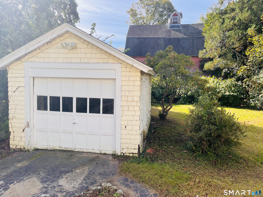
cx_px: 132
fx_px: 198
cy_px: 98
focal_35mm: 26
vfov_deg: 53.1
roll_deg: -1.6
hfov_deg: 67.3
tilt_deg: -6.1
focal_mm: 5.1
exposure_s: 1/1009
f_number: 1.6
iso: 50
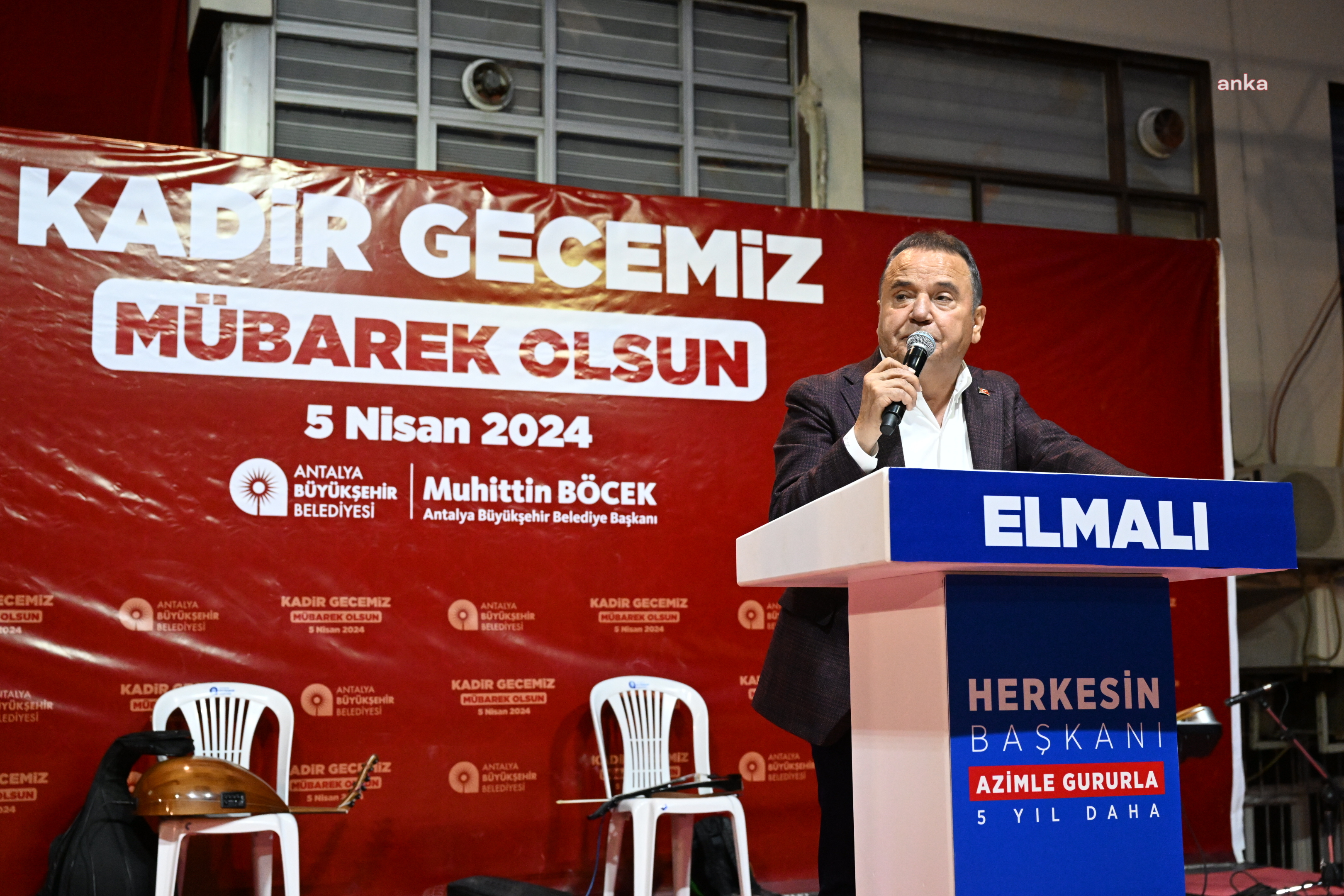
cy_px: 448
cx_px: 672
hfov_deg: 42.7
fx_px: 1717
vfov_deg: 29.2
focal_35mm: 46
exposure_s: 1/320
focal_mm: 46
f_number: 5
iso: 6400
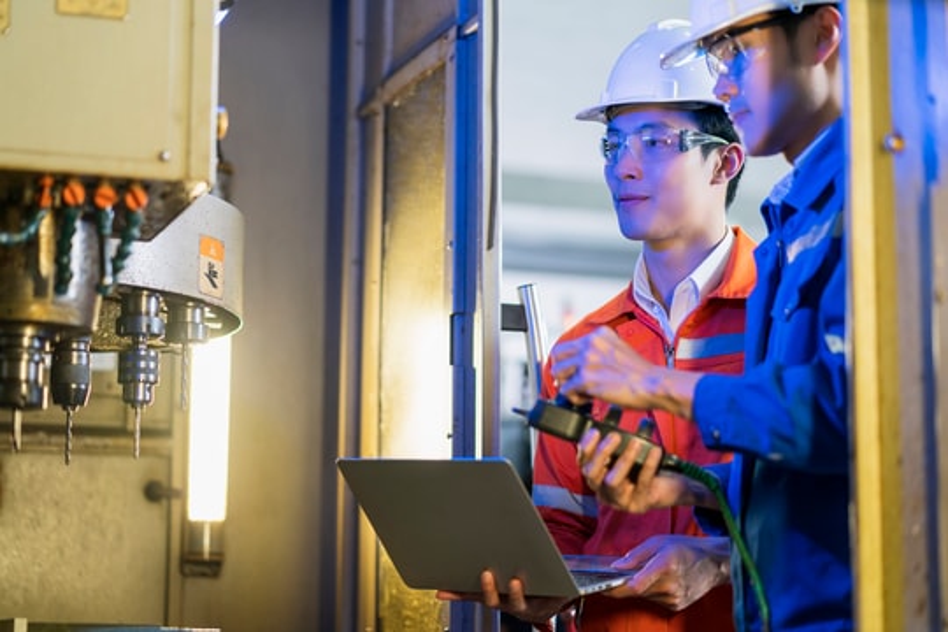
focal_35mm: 85
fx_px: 2238
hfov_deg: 23.9
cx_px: 474
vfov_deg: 16.1
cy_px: 316
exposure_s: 1/160
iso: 400
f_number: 2.2
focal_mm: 85
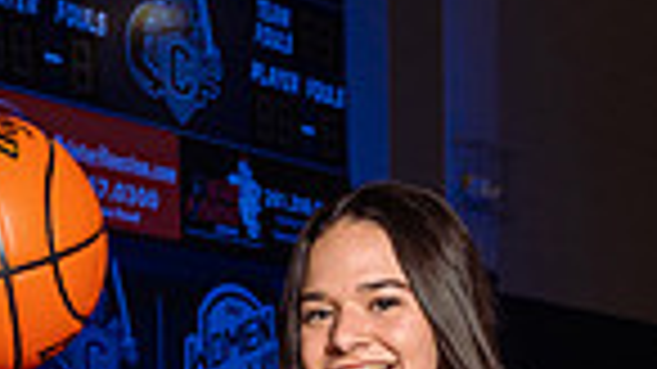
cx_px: 212
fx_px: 1968
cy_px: 904
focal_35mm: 113
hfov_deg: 18.9
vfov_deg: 9.5
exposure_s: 1/250
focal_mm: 35
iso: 320
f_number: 8
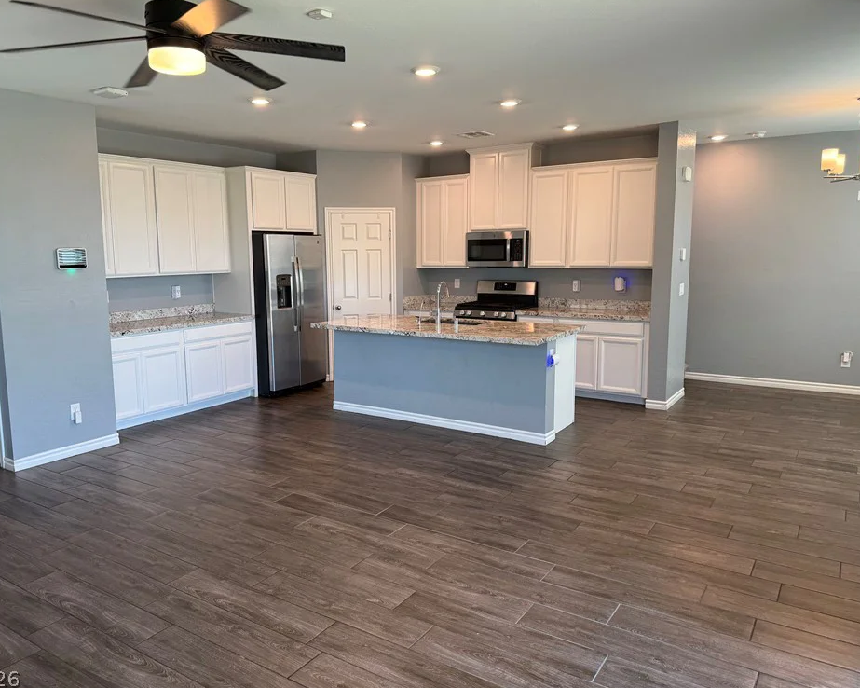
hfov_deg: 65.9
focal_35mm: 26
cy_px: 337
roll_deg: +0.7
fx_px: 662
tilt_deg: -7.5
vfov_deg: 54.9
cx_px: 395
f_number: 1.78
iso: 125
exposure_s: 1/120
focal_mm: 6.76
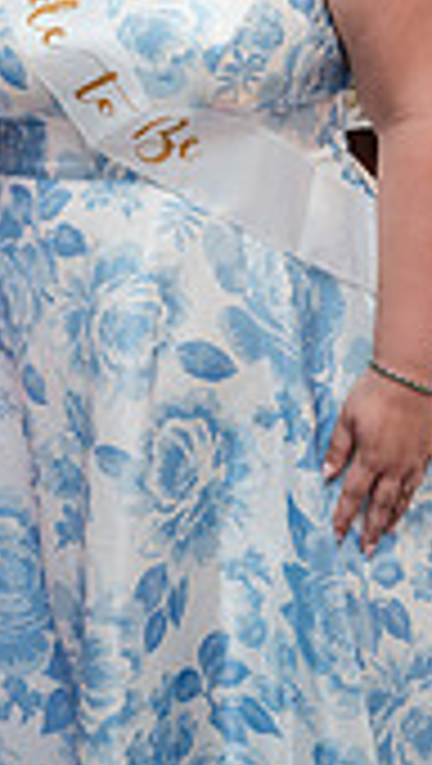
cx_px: -58
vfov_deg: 17.3
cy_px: -104
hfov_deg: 10.1
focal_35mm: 119
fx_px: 2416
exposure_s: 1/250
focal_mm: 43
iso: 2500
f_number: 4
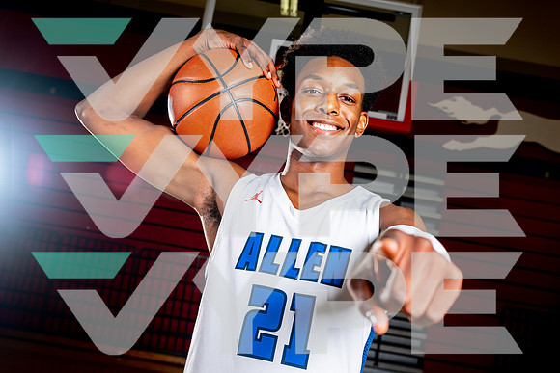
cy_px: 186
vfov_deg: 34.2
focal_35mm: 39
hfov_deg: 49.5
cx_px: 280
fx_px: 607
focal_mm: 39
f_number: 5.6
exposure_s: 1/125
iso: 100
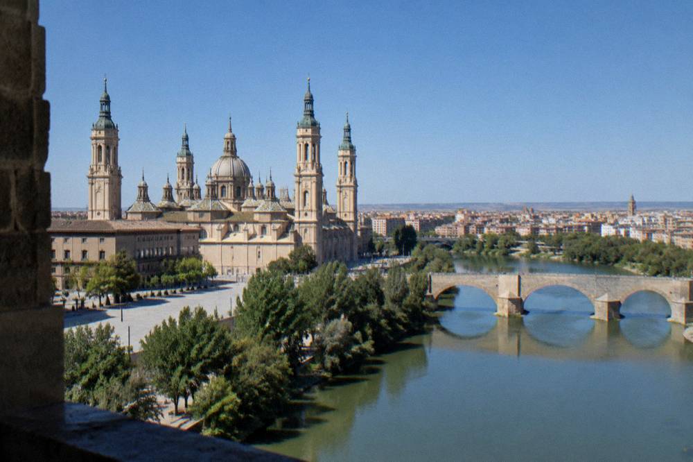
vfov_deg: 27.5
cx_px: 346
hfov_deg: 40.4
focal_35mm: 49
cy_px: 231
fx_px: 943
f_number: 5.6
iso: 400
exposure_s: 1/640
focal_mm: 49
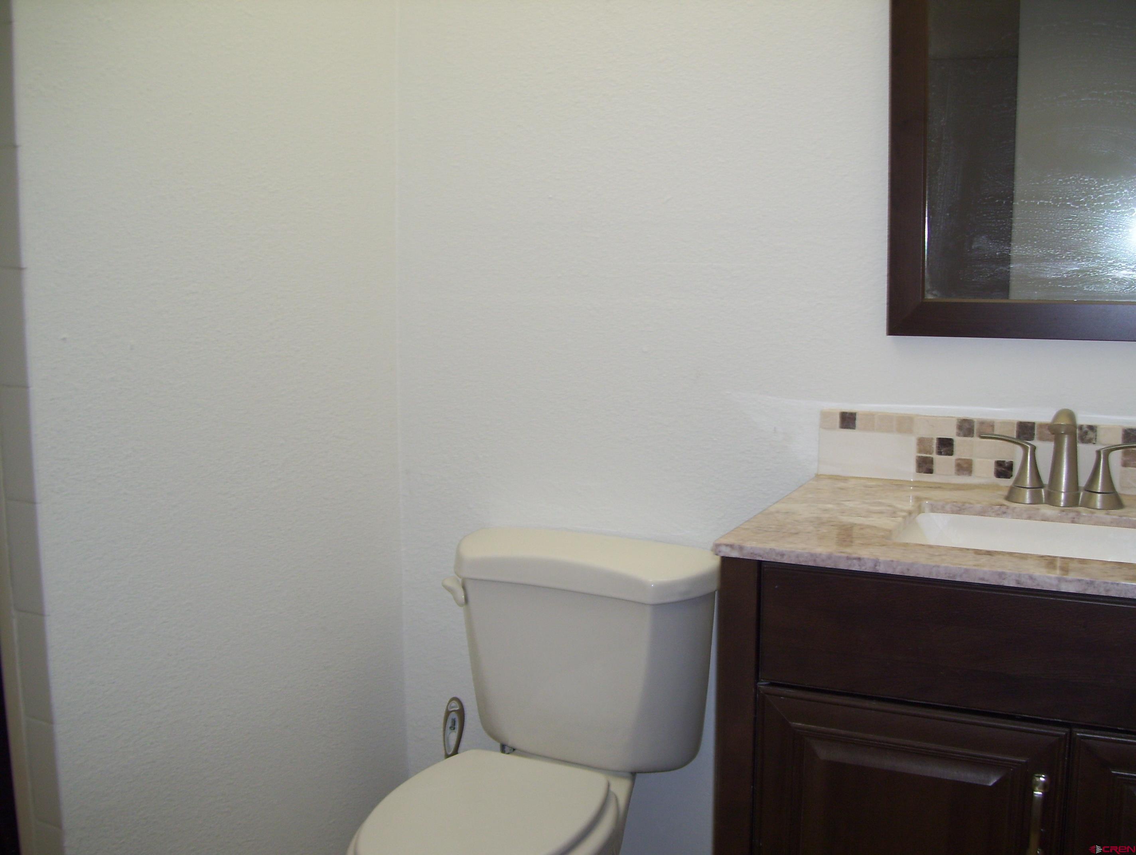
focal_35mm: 36
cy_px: 428
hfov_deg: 51.3
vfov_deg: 39.7
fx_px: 1183
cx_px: 568
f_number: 2.7
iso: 80
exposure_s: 1/60
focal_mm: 6
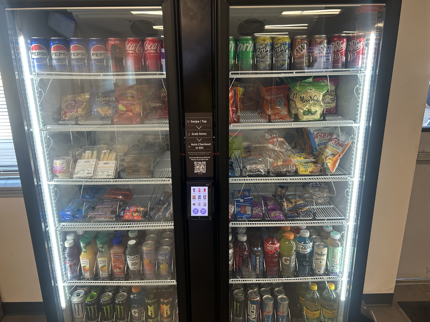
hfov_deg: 67.3
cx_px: 215
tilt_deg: -15.9
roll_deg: +0.8
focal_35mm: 26
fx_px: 323
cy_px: 161
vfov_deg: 53.1
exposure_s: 1/120
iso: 125
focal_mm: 5.7
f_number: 1.5
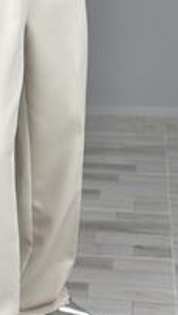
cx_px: 16
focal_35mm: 107
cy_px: 122
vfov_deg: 19.9
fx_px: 896
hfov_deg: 11.3
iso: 100
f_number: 1.78
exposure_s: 1/100
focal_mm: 6.86
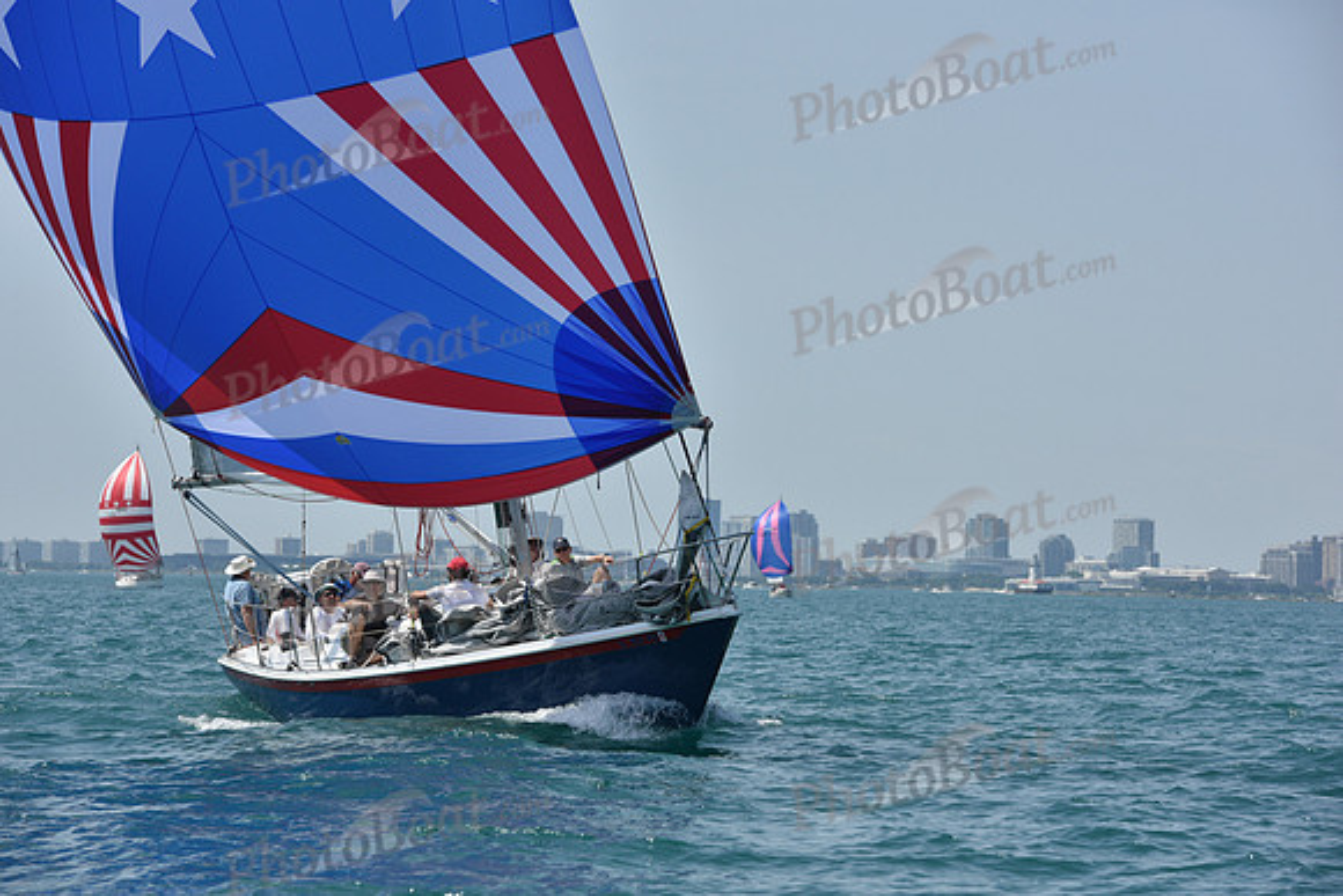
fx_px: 5597
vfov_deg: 9.2
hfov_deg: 13.7
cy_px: 448
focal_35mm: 150
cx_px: 672
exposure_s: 1/1250
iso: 250
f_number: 9
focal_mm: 150
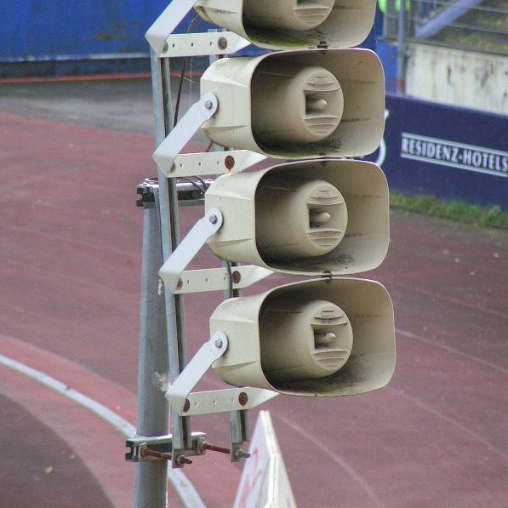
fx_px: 7471
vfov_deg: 3.9
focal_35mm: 450
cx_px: 254
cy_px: 182
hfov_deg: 3.9
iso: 125
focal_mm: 58
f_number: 3.5
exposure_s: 1/400
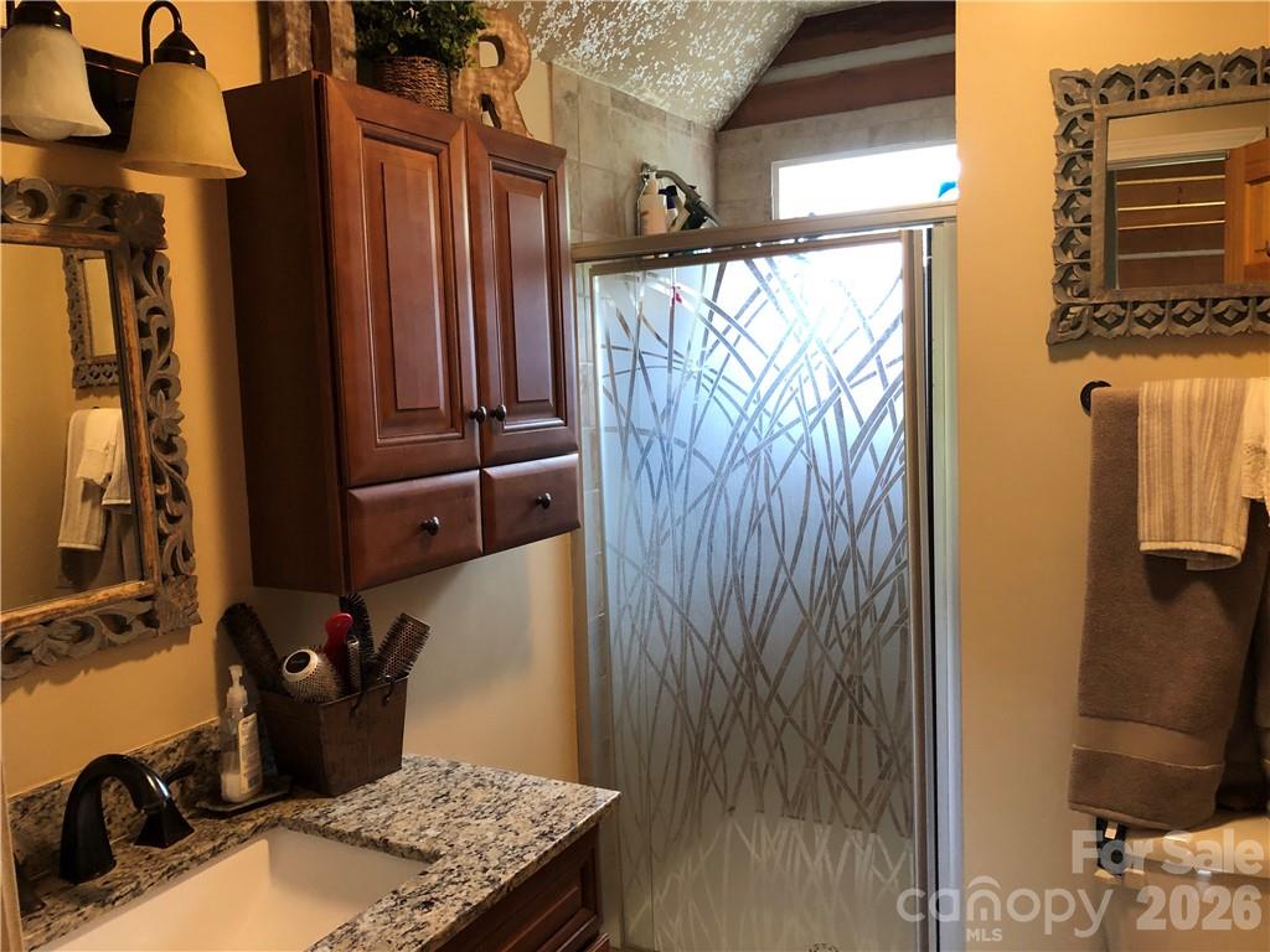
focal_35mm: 28
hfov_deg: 63.4
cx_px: 635
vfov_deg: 49.7
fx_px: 1027
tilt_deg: -5.5
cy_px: 476
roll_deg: +1.6
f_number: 1.8
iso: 80
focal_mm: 3.99
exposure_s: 1/15
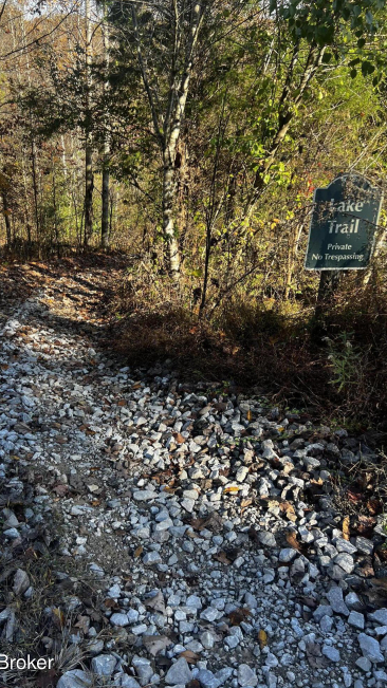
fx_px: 529
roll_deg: +0.8
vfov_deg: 66.1
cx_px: 132
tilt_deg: -26.6
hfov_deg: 39.7
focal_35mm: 29
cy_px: 342
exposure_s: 1/533
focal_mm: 5.7
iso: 50
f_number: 1.5
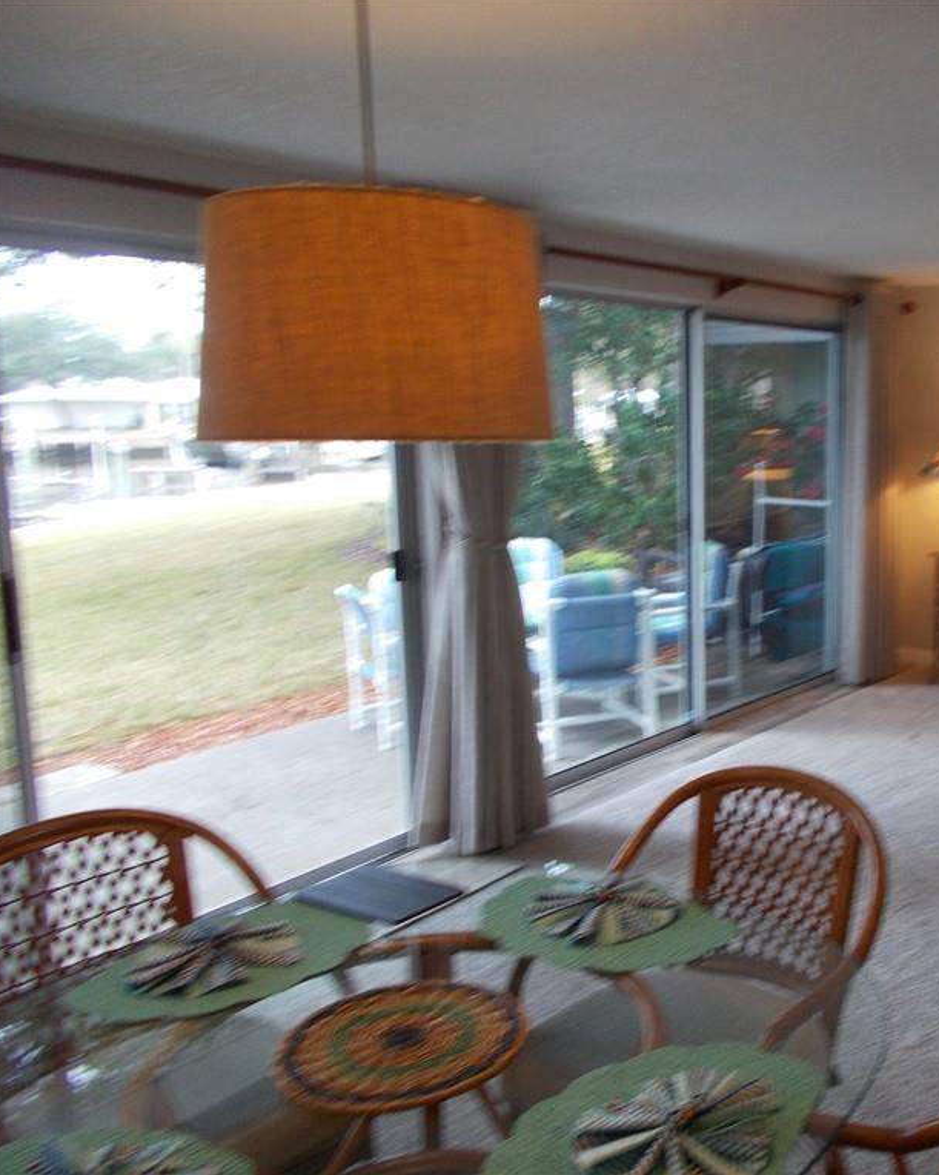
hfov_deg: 41.2
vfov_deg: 52.8
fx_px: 1181
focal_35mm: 34
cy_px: 586
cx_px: 776
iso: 140
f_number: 3.2
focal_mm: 4.6
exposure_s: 1/25
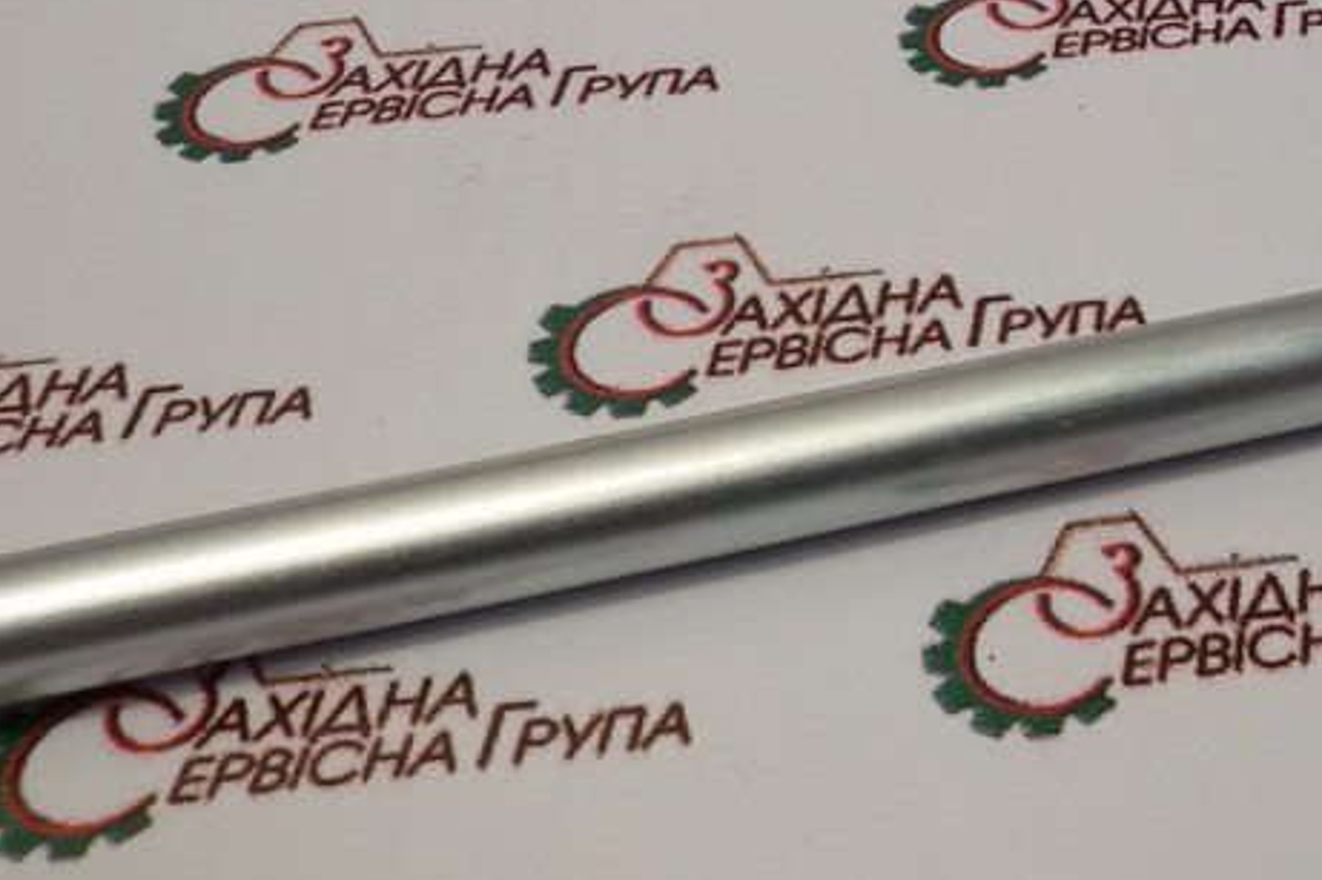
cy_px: -46
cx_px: 1342
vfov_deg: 18.8
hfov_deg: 27.1
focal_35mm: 70
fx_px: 2569
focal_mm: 2.93
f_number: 2.4
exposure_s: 1/100
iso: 50
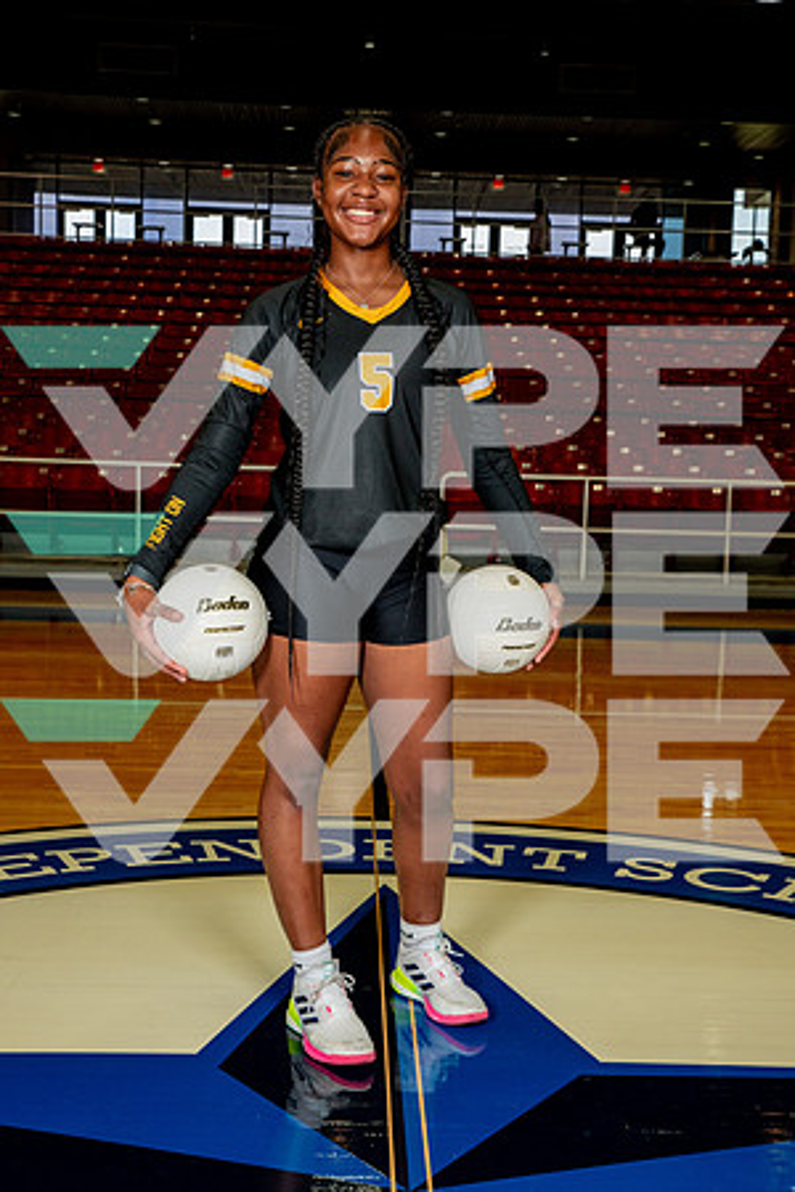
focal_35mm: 46
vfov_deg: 42.7
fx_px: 1524
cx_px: 398
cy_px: 596
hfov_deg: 29.2
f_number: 7.1
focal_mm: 46
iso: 800
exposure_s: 1/200
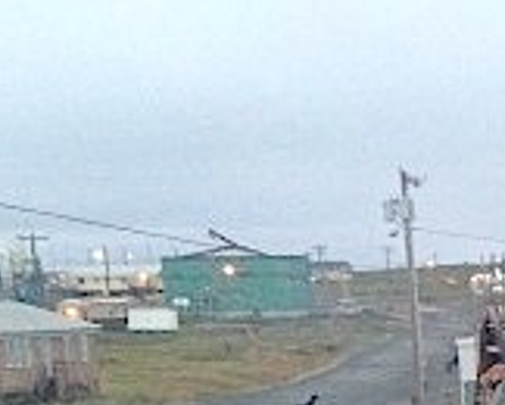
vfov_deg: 11.8
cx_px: 960
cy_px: 536
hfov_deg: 13.3
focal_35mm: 127
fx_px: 1900
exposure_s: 1/20
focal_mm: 4.12
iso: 250
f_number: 2.4
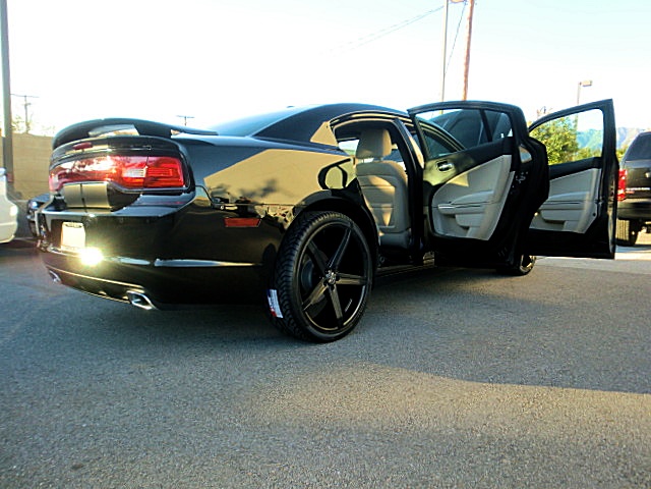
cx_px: 326
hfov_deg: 67.3
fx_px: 489
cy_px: 244
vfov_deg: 53.1
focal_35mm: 26
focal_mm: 4.65
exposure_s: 1/125
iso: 64
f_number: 2.6
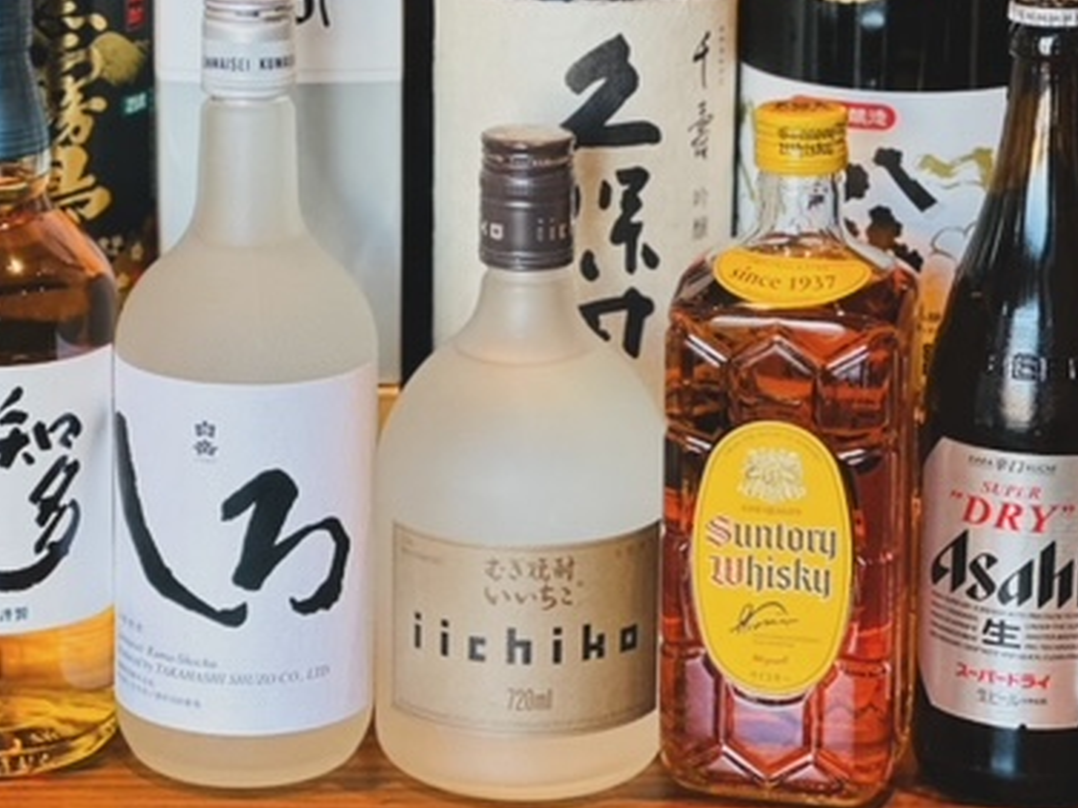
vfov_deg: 11.3
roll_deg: -1.1
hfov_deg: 15.1
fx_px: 4080
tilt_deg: -14.4
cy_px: 201
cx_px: 482
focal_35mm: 131
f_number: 2.8
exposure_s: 1/100
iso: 200
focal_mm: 9
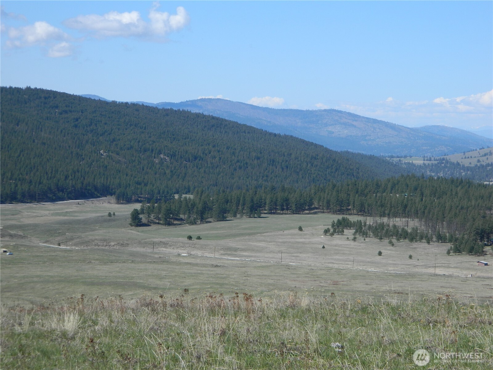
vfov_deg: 14.4
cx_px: 246
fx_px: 1467
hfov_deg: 19.1
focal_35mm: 103
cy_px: 185
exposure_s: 1/640
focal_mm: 18.6
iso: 80
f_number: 4.5
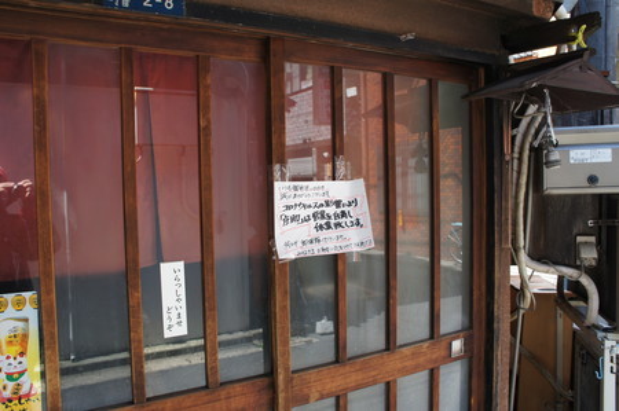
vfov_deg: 45.6
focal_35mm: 28
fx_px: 490
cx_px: 310
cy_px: 206
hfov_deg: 64.6
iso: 200
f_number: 4.5
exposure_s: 1/80
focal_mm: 19
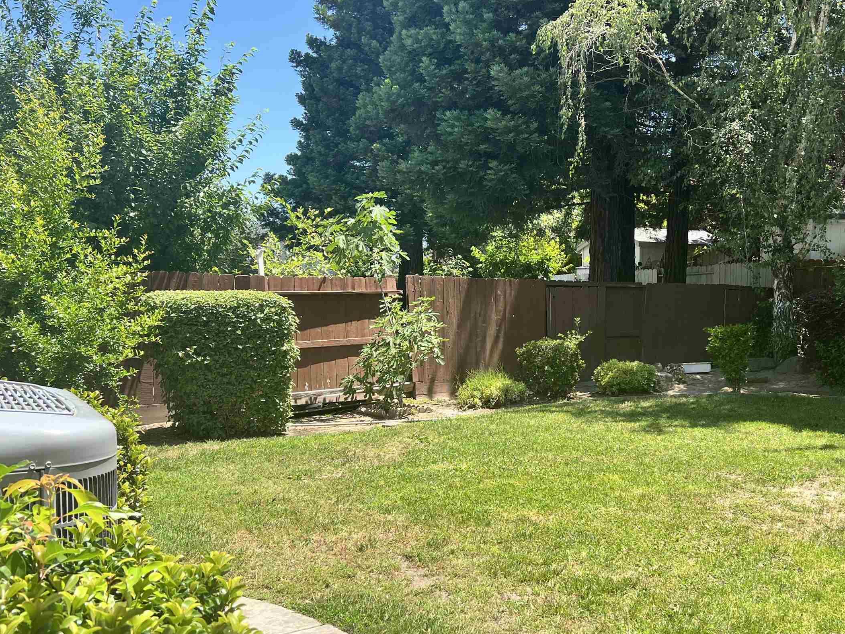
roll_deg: -0.3
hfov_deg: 48.2
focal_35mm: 38
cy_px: 359
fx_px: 927
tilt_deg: -1.4
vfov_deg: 37.7
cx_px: 559
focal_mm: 5.7
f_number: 1.5
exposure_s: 1/1724
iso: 50
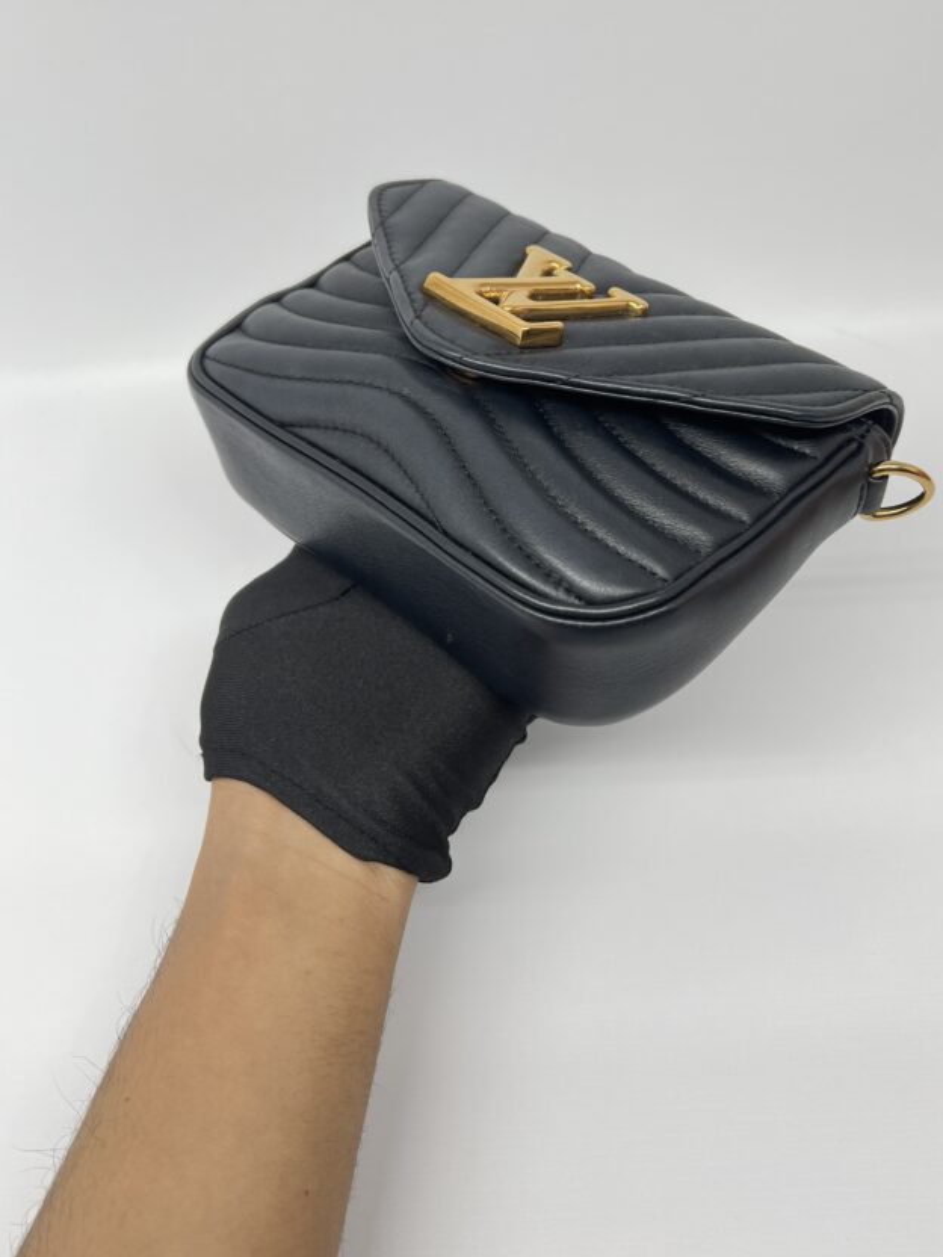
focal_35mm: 32
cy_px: 508
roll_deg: +5.7
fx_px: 1162
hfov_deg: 44.0
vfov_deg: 56.4
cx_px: 556
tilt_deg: -44.8
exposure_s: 1/100
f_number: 1.5
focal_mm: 5.7
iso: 50
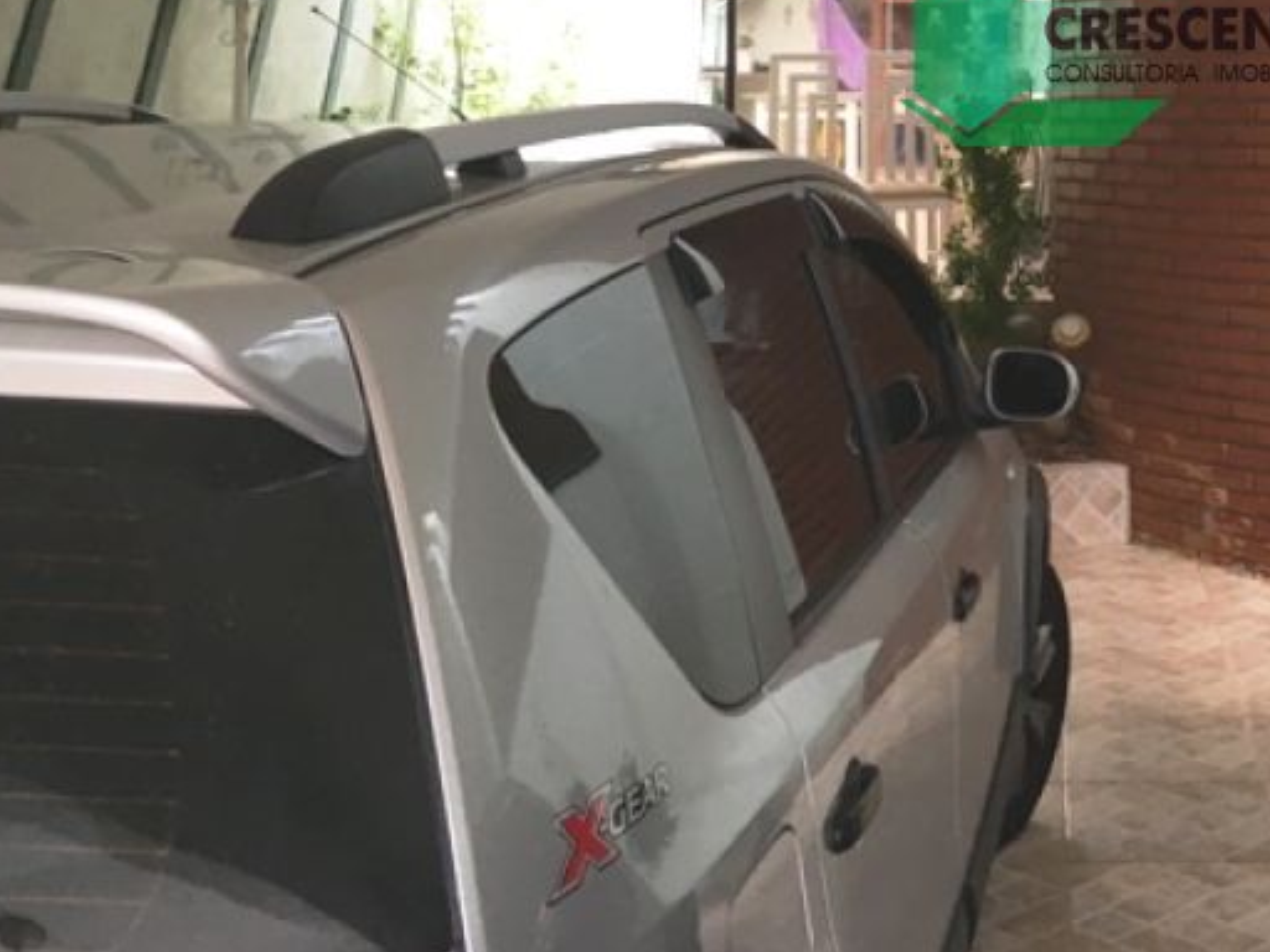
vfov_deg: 24.3
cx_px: 1121
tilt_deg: -2.4
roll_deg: +1.0
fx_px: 2128
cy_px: 47
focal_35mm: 58
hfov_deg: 31.8
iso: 25
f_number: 2.2
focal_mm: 4.15
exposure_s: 1/40
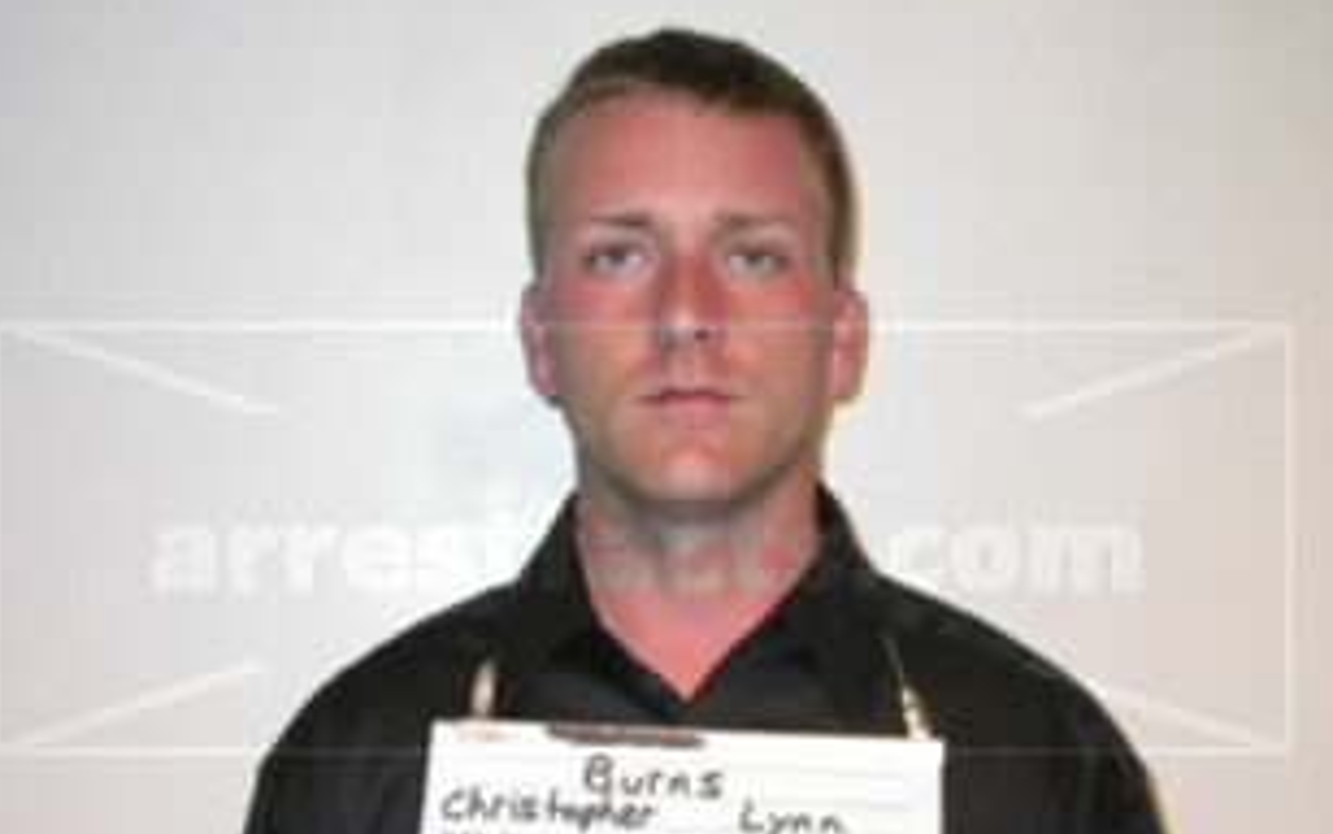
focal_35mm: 68
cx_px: 645
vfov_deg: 19.1
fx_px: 2471
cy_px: 541
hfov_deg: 30.2
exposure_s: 1/60.3
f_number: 3
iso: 100
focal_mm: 11.8
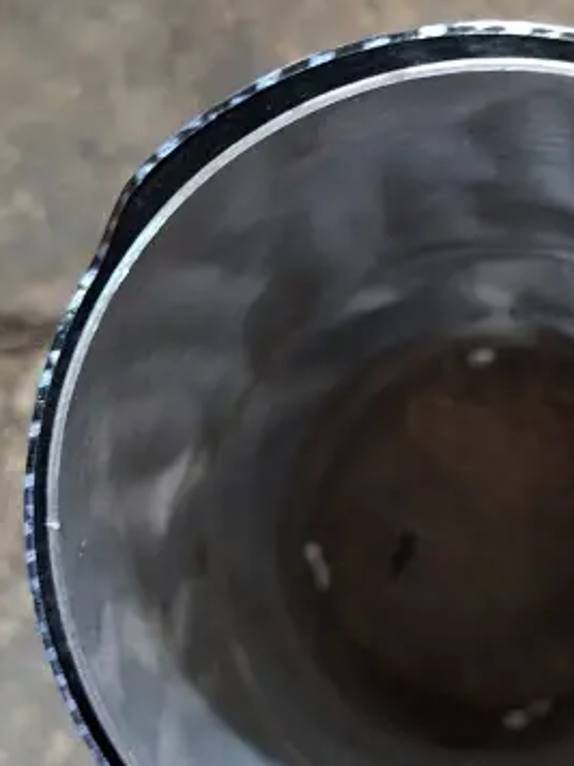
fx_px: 1526
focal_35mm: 69
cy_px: 492
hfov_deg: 20.9
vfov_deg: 28.0
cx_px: 516
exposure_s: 1/20
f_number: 1.8
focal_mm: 5.54
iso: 800
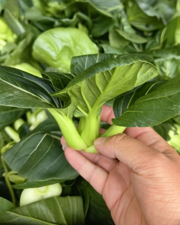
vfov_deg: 52.2
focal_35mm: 34
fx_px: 226
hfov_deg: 43.4
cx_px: 90
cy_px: 82
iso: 160
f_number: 2
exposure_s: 1/816
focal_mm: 5.75
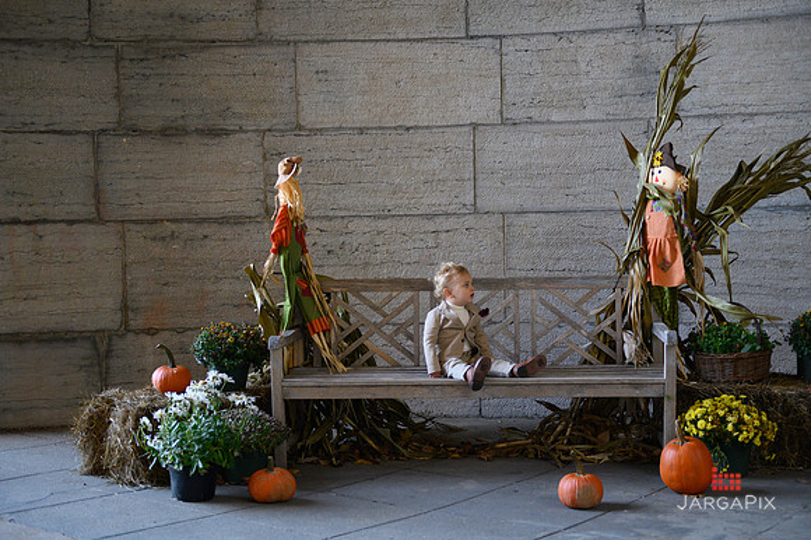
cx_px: 406
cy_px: 270
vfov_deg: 27.0
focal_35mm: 50
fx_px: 1126
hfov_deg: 39.6
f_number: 3.2
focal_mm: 50
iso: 2000
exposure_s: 1/500
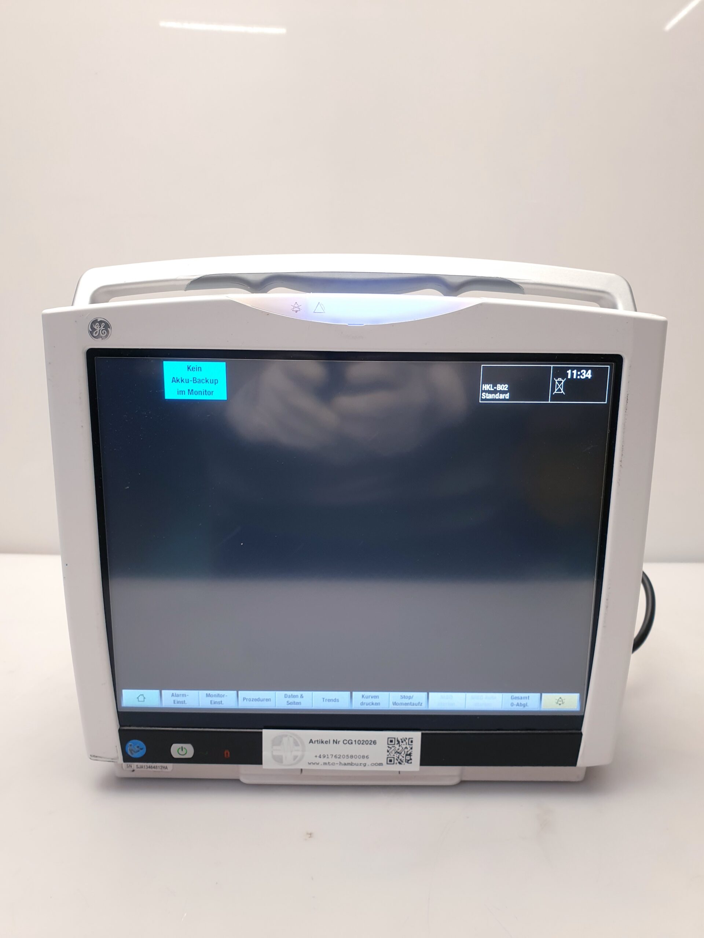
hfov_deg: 53.1
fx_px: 705
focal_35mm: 26
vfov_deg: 67.3
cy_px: 469
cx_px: 352
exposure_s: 1/50
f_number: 2.4
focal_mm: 4.3
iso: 80
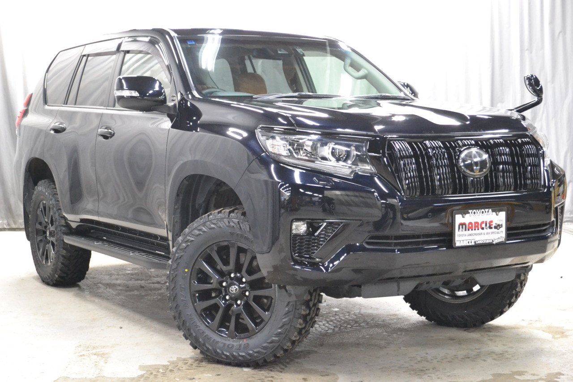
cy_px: 191
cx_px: 286
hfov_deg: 33.4
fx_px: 955
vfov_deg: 22.6
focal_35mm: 60
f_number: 5.3
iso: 3200
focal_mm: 40
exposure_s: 1/15
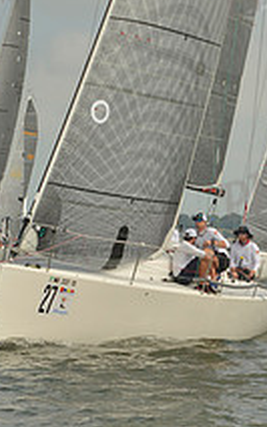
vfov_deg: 10.6
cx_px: 117
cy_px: -108
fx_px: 2260
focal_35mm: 194
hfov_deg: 6.8
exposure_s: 1/1250
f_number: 9
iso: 280
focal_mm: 70
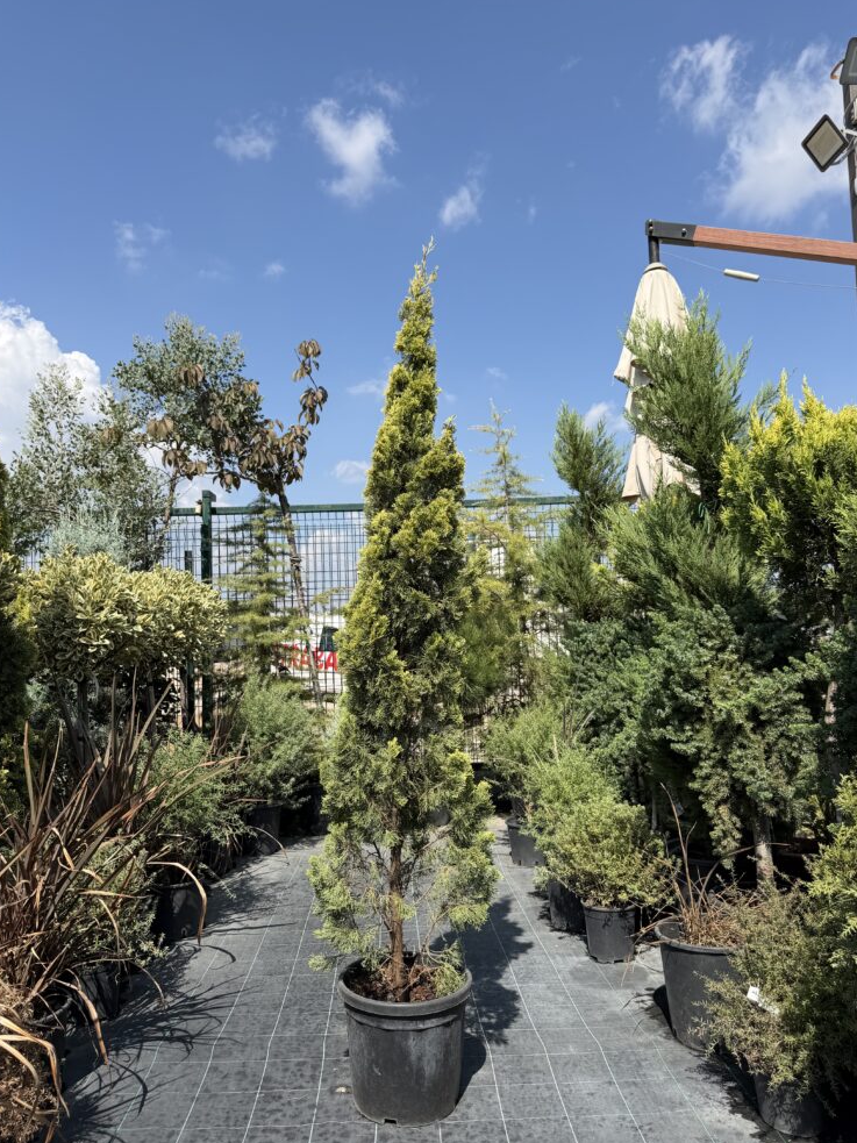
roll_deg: +1.0
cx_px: 430
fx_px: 825
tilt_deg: +3.3
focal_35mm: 25
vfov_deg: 69.4
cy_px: 581
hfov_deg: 54.9
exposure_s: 1/4167
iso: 80
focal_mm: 6.76
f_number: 1.78
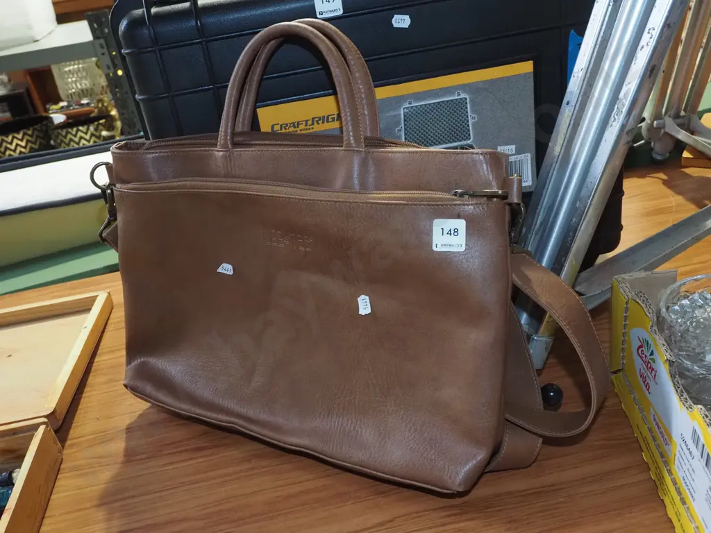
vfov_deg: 44.2
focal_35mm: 32
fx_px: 657
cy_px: 266
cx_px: 356
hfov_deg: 56.8
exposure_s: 1/60
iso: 2500
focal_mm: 16
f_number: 5.6
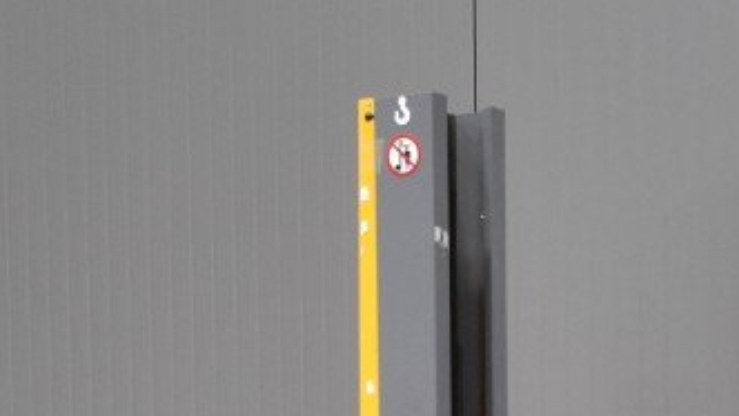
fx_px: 2450
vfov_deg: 9.1
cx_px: 548
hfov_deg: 17.1
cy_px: 830
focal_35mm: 125
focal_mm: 22
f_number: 4.5
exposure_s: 1/60
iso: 1250
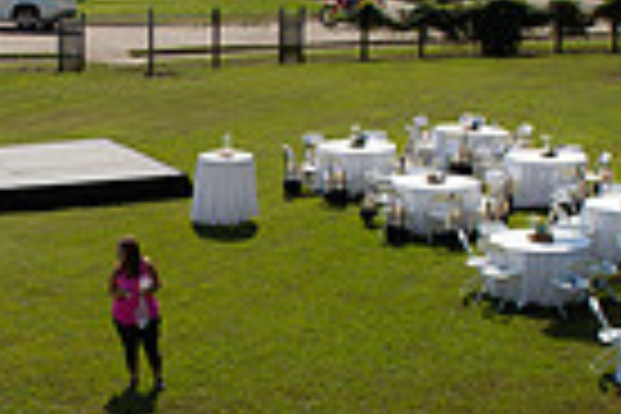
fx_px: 1742
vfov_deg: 13.6
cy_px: 207
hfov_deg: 20.0
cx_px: 144
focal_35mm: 101
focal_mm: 24
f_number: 7.1
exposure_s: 1/400
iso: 100
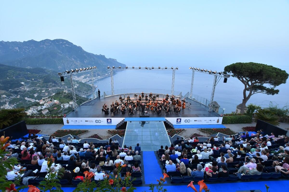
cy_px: 96
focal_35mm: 15
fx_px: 120
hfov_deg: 100.4
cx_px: 144
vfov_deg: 77.3
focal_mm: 10
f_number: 5.6
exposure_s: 1/200
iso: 800
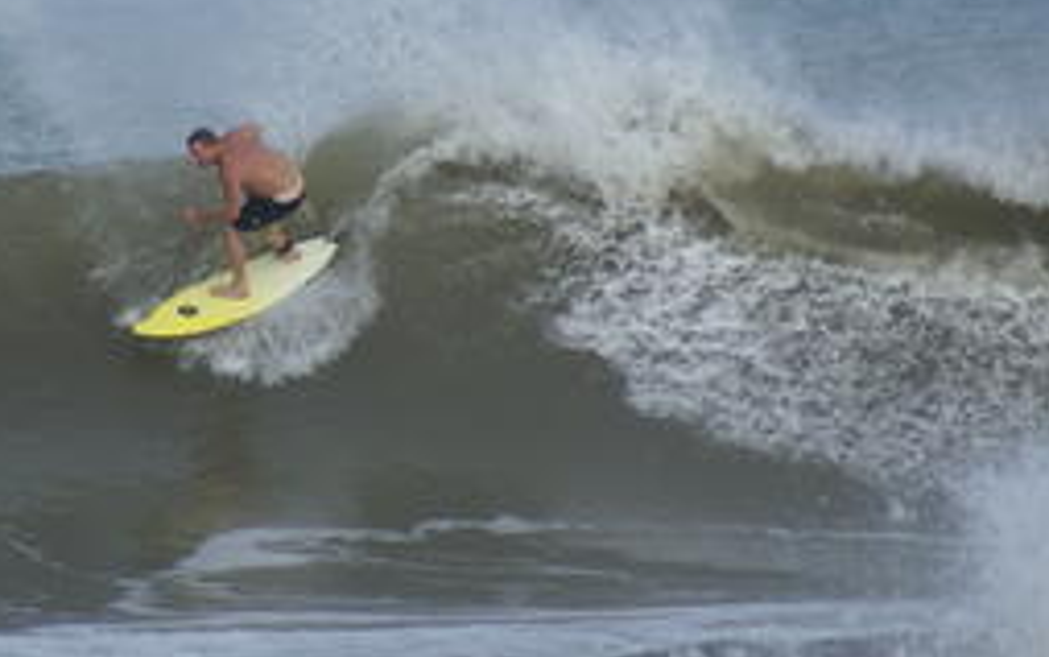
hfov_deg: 2.1
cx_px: 252
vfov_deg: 1.3
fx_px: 28458
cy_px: 298
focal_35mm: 995
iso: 100
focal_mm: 300
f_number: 5.6
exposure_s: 1/500
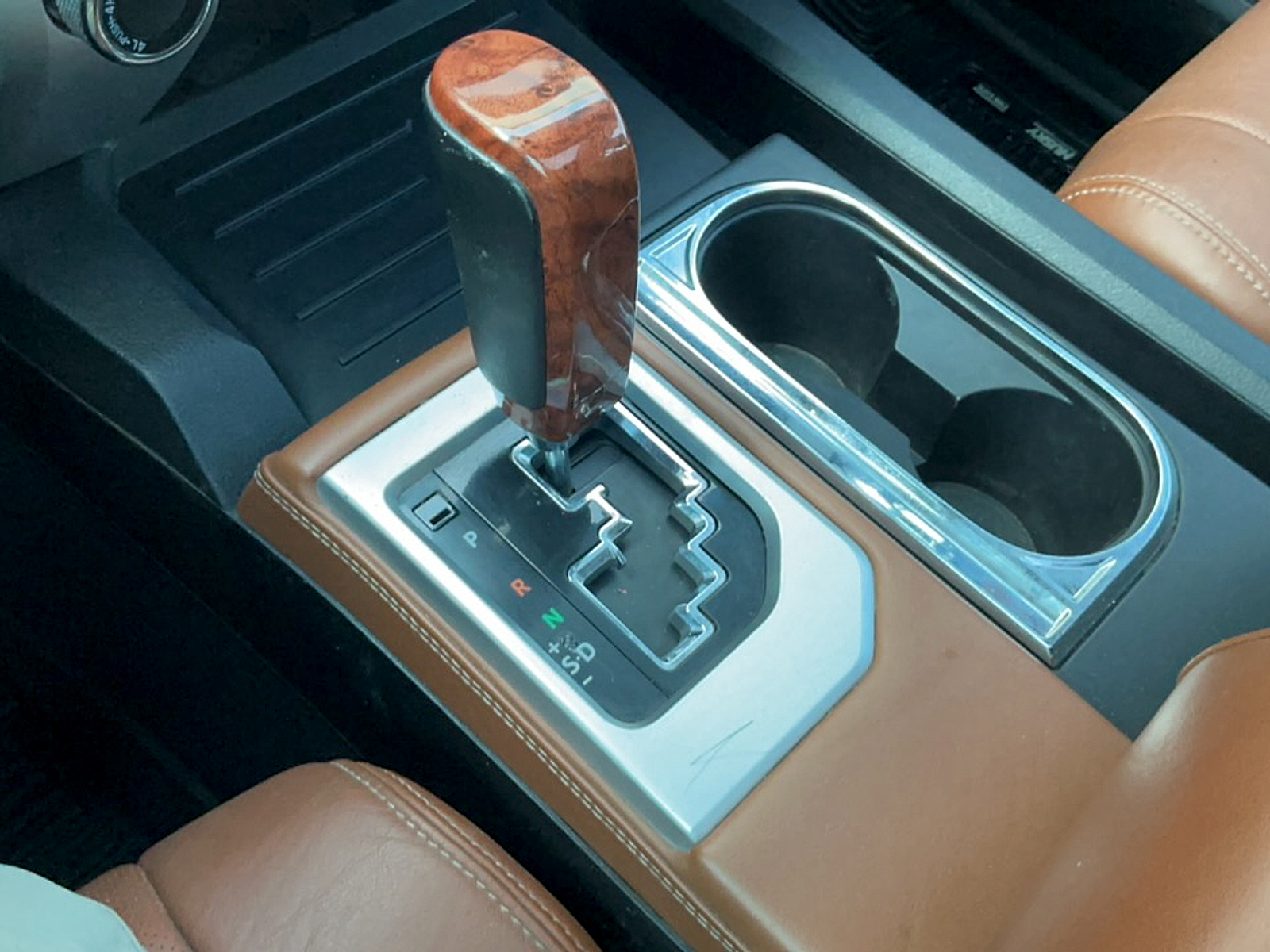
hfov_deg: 60.0
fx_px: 1101
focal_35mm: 30
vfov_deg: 46.8
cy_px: 476
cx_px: 635
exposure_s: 1/60
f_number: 1.8
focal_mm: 3
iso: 160
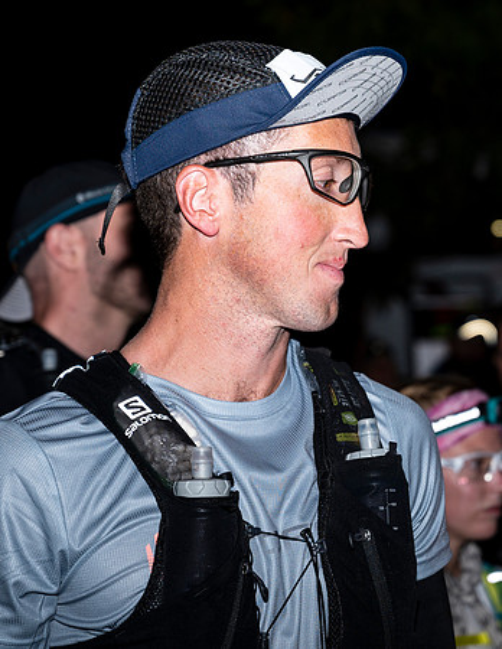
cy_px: 253
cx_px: 379
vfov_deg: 16.0
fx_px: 2310
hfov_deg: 12.4
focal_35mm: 122
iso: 320
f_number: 4
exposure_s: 1/200
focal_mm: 70
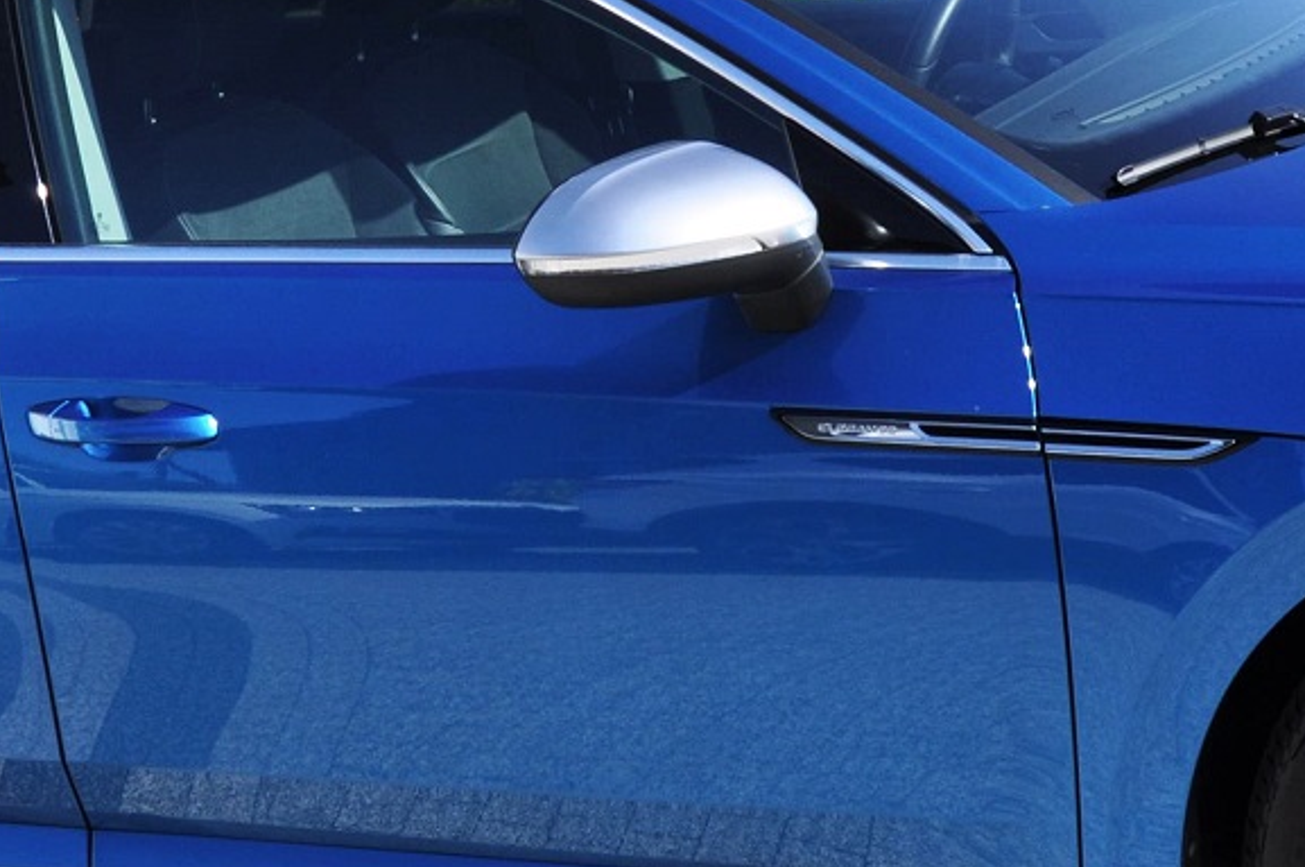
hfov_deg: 19.7
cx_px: 683
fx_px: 3752
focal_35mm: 104
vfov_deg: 13.2
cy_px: 488
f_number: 9
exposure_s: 1/320
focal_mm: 21
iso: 250
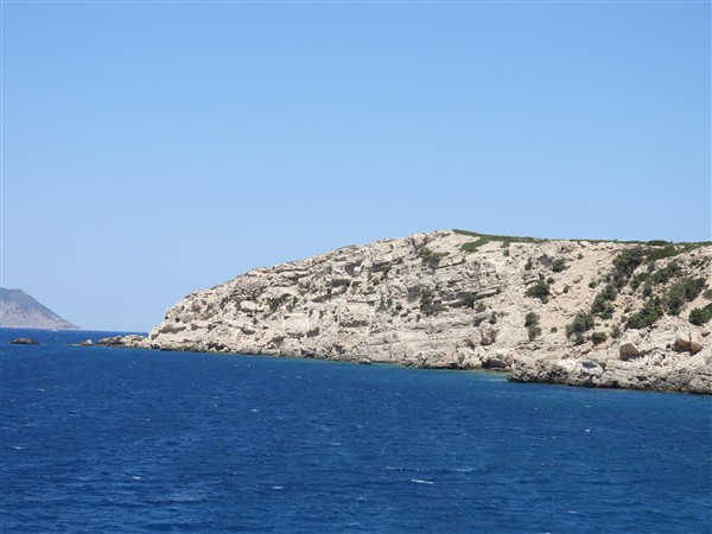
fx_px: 1234
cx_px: 356
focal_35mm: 60
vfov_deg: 24.4
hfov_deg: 32.2
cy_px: 267
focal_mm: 10.7
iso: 100
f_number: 3.5
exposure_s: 1/1250
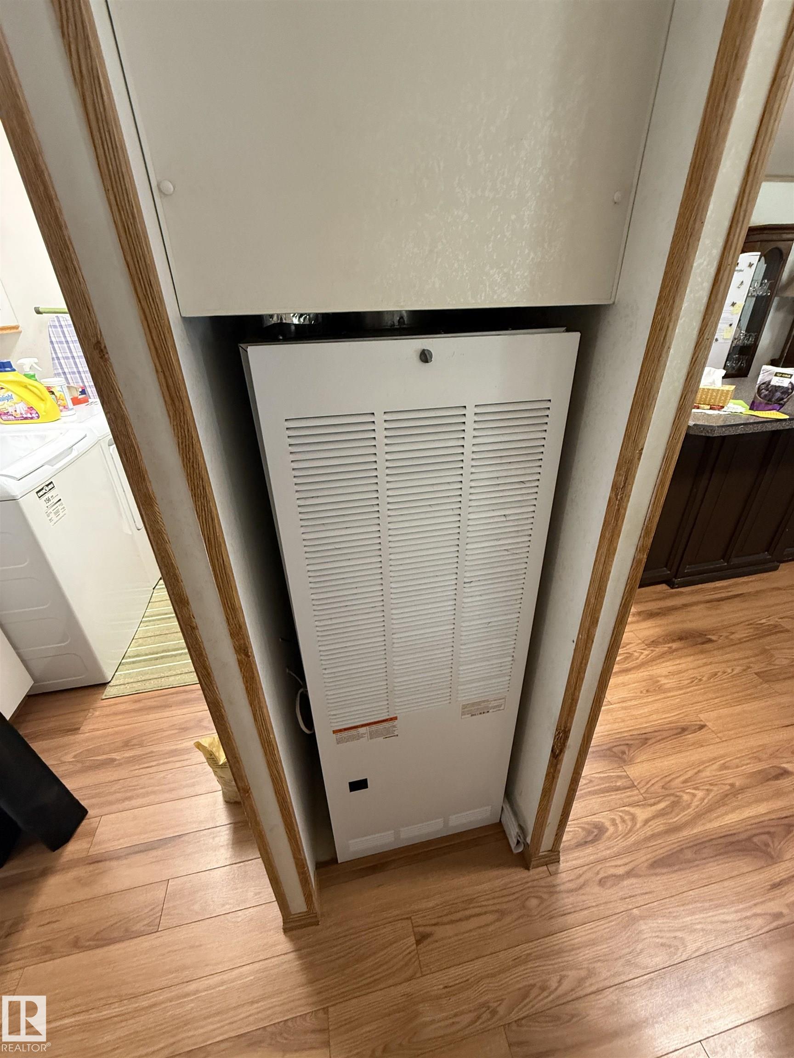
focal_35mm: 14
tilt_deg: -29.2
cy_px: 529
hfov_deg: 85.7
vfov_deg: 102.1
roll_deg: +1.3
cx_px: 397
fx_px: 428
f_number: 2.2
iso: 500
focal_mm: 2.22
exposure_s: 1/60
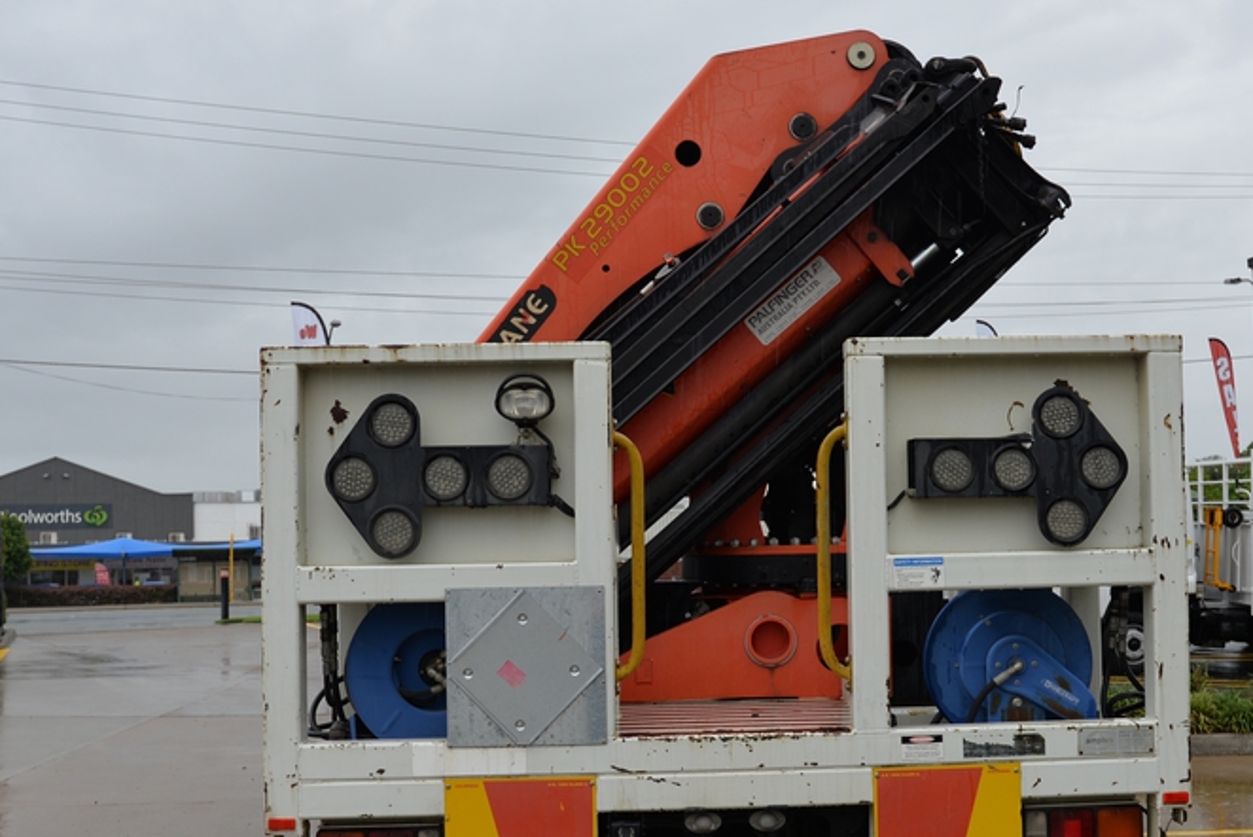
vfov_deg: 29.8
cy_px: 528
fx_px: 1567
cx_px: 721
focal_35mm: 45
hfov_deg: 43.5
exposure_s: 1/160
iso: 200
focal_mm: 29
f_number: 6.3
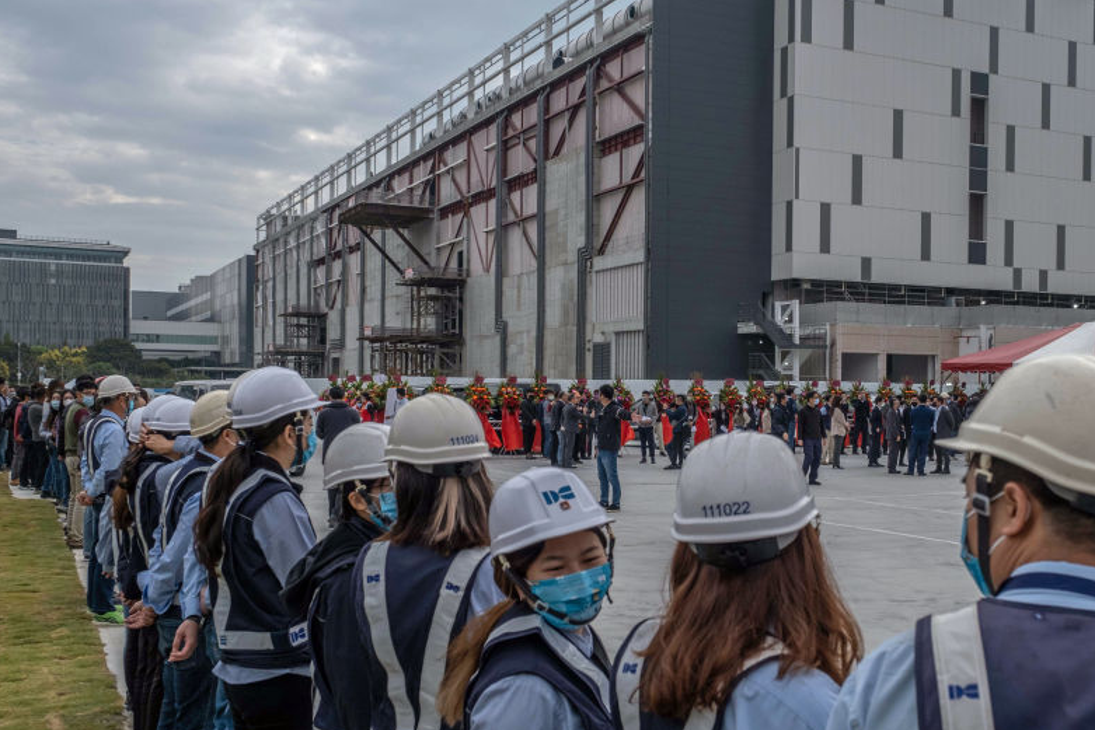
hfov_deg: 50.5
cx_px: 625
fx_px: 1156
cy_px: 397
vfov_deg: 35.0
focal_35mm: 38
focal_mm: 19.4
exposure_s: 1/1000
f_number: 5.6
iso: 200
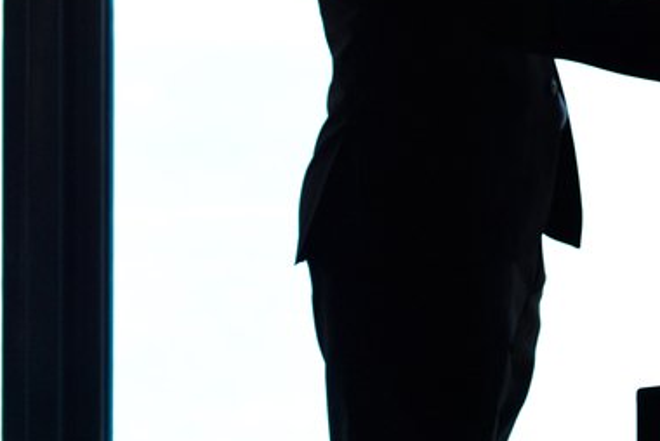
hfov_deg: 7.4
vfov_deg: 5.2
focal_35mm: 263
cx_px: 1440
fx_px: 4825
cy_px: 23
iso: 64
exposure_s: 1/1250
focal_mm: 50
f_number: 2
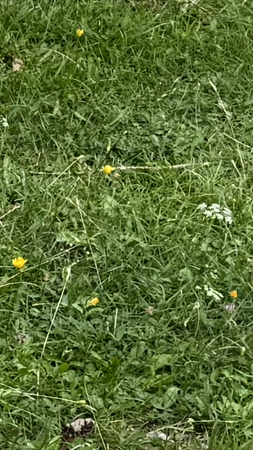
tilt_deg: -15.5
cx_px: -811
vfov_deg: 10.1
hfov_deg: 5.0
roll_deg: +0.3
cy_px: 123
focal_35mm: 214
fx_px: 2550
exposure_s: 1/376
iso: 80
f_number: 1.78
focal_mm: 6.76
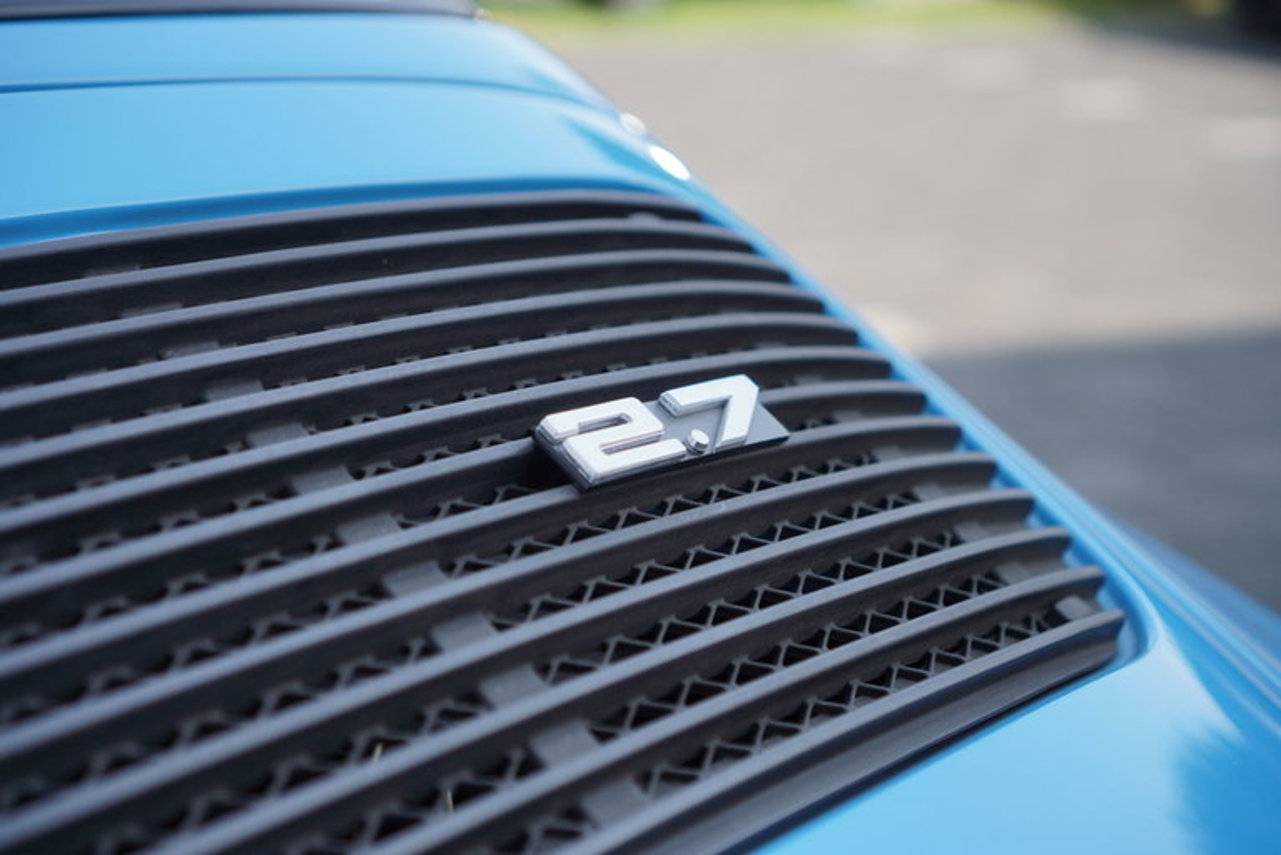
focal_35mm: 52
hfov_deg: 37.8
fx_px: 1869
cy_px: 428
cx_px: 640
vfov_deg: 25.8
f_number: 2.8
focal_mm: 35
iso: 160
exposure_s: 1/800
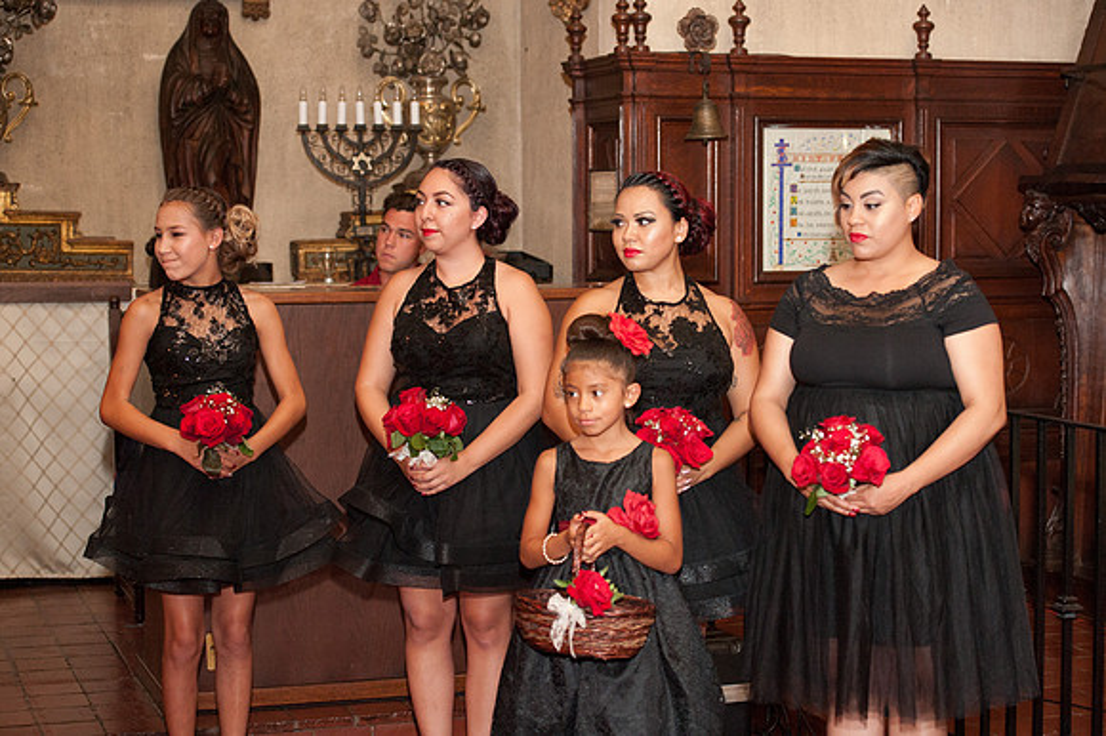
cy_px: 368
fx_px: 2149
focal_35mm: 70
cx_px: 553
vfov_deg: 19.4
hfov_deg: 28.9
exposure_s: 1/100
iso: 2500
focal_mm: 70
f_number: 3.5
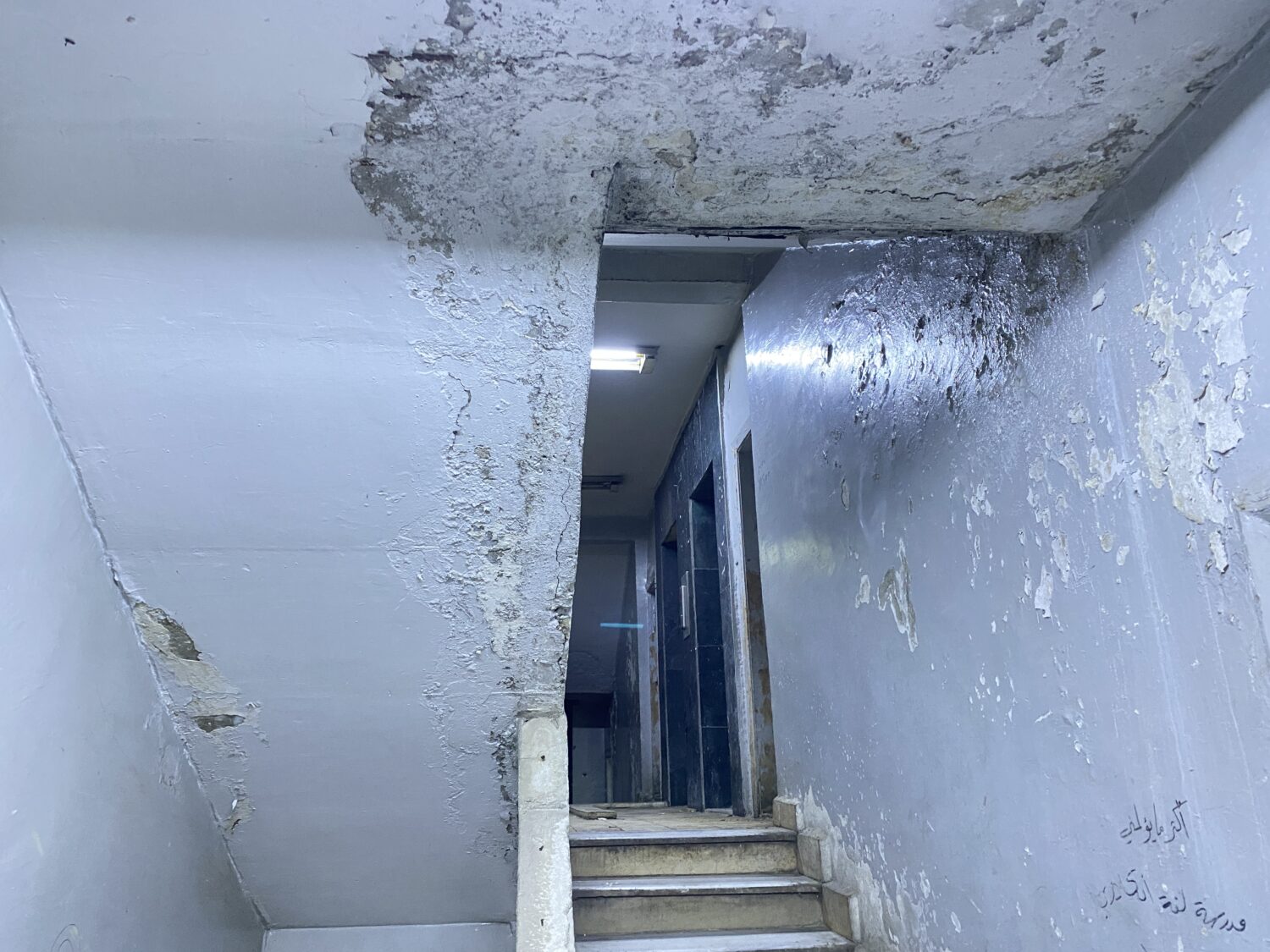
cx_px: 635
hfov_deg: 67.3
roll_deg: +0.0
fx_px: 954
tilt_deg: +17.0
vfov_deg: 53.1
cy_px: 476
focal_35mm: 26
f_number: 1.8
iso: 500
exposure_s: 1/25
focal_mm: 4.25
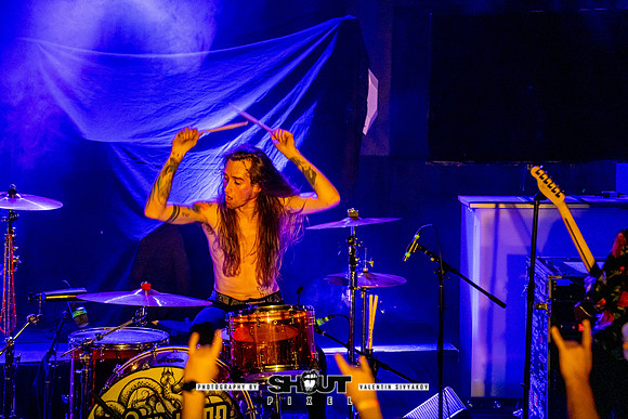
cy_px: 210
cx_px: 314
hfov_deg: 11.4
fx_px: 3141
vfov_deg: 7.6
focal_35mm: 180
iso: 4000
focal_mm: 180
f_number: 2.8
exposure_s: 1/200
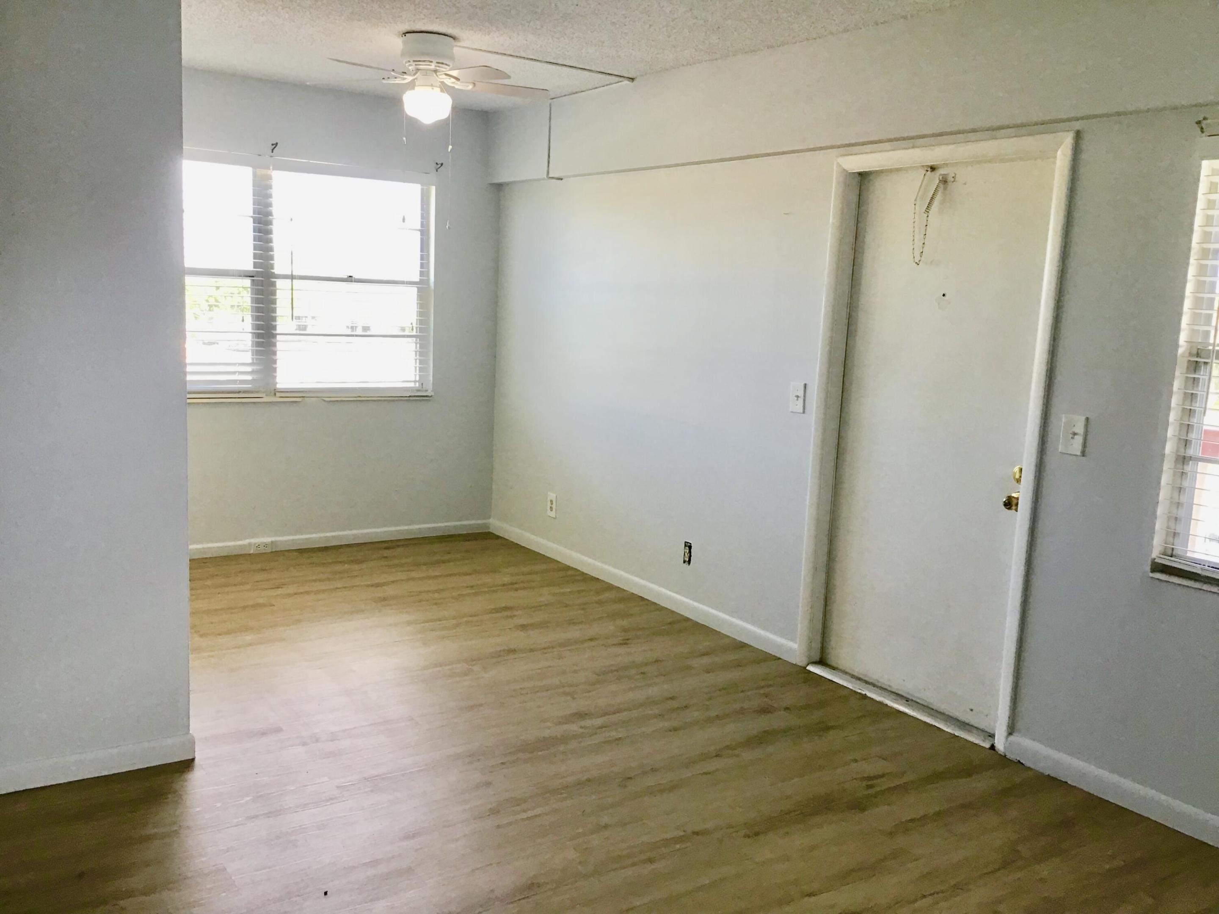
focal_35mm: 31
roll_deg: -2.6
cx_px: 610
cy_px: 457
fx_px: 1092
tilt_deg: -7.7
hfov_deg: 58.4
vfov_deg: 45.4
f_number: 2.4
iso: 25
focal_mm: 3.3
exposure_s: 1/40
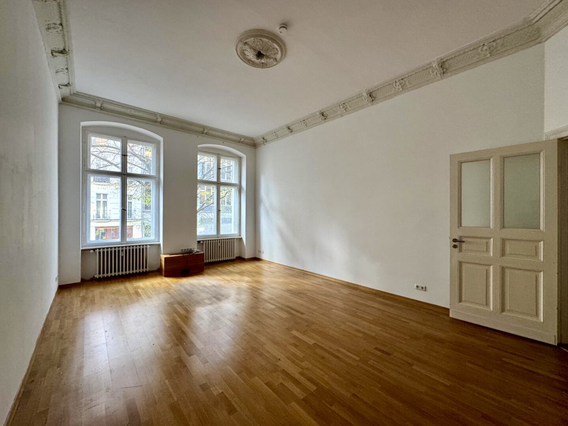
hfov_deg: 102.1
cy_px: 213
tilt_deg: -0.3
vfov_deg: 85.7
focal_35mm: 14
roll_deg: +0.3
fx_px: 230
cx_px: 284
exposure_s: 1/99
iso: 250
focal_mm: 2.22
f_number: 2.2
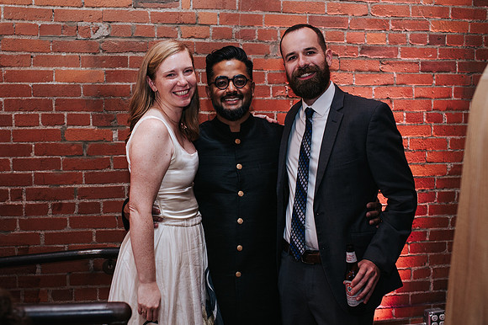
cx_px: 203
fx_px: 579
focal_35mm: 43
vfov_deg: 31.3
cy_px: 164
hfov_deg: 45.5
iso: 800
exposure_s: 1/200
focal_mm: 35
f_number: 3.2
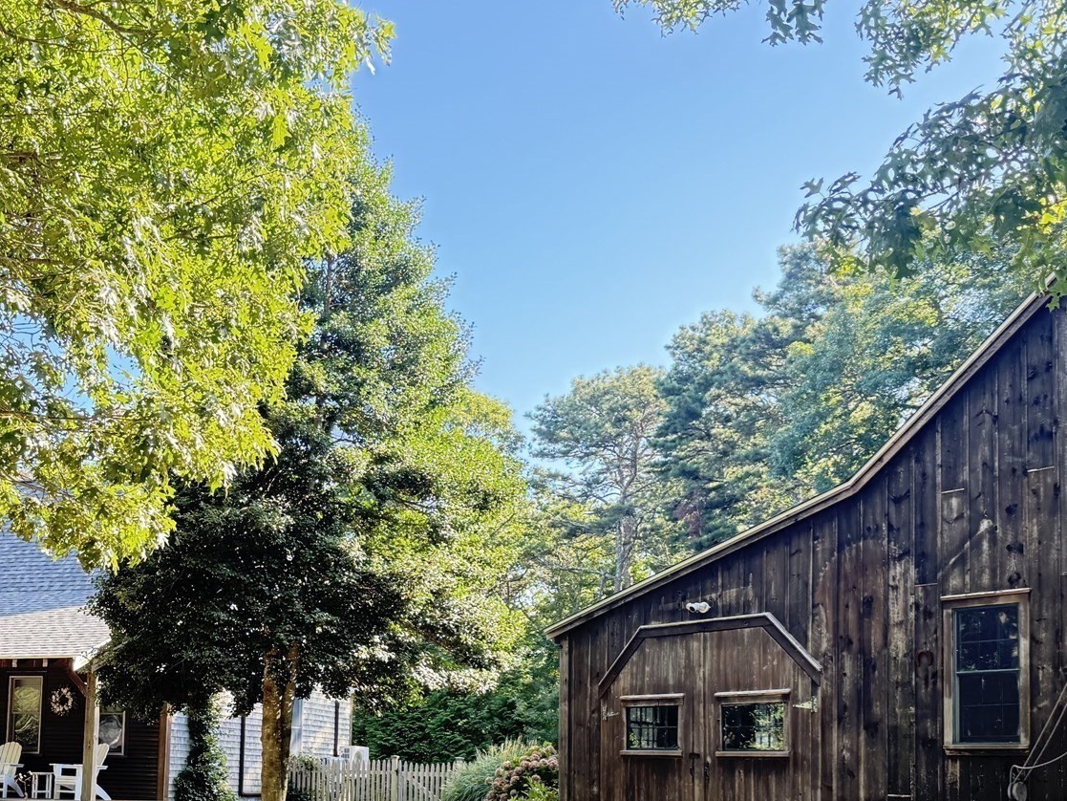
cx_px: 331
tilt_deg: +5.2
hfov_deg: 42.2
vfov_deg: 31.8
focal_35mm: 44
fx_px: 1356
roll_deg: -1.5
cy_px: 663
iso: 160
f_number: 1.78
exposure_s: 1/243
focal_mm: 6.76
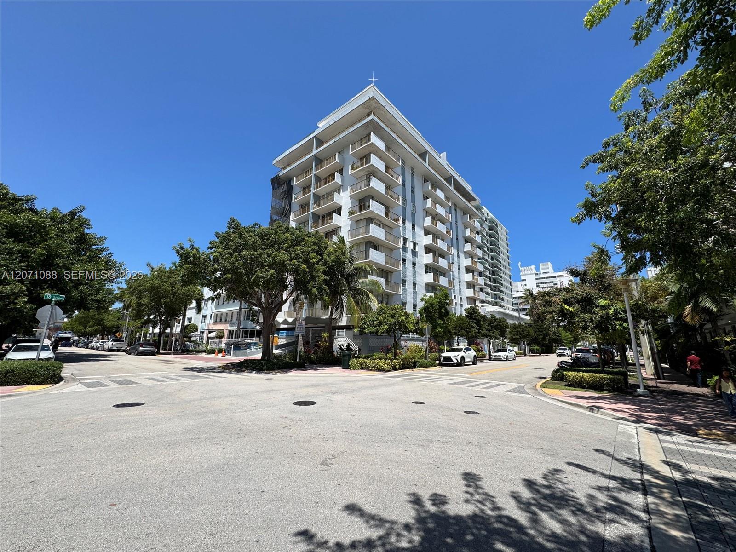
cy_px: 276
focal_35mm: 14
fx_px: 298
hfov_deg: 102.1
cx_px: 368
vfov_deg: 85.7
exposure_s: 1/2146
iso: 50
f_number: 2.2
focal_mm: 2.22
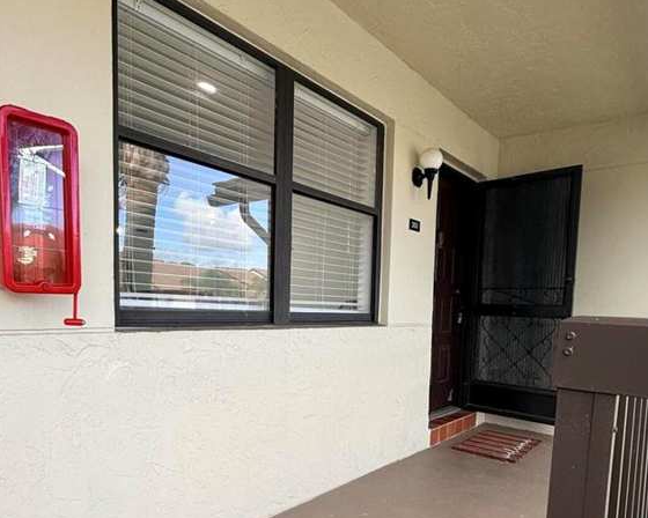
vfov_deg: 53.6
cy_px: 354
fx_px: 499
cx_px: 312
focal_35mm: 26
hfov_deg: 66.0
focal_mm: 2.22
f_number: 2.2
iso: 50
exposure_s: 1/135
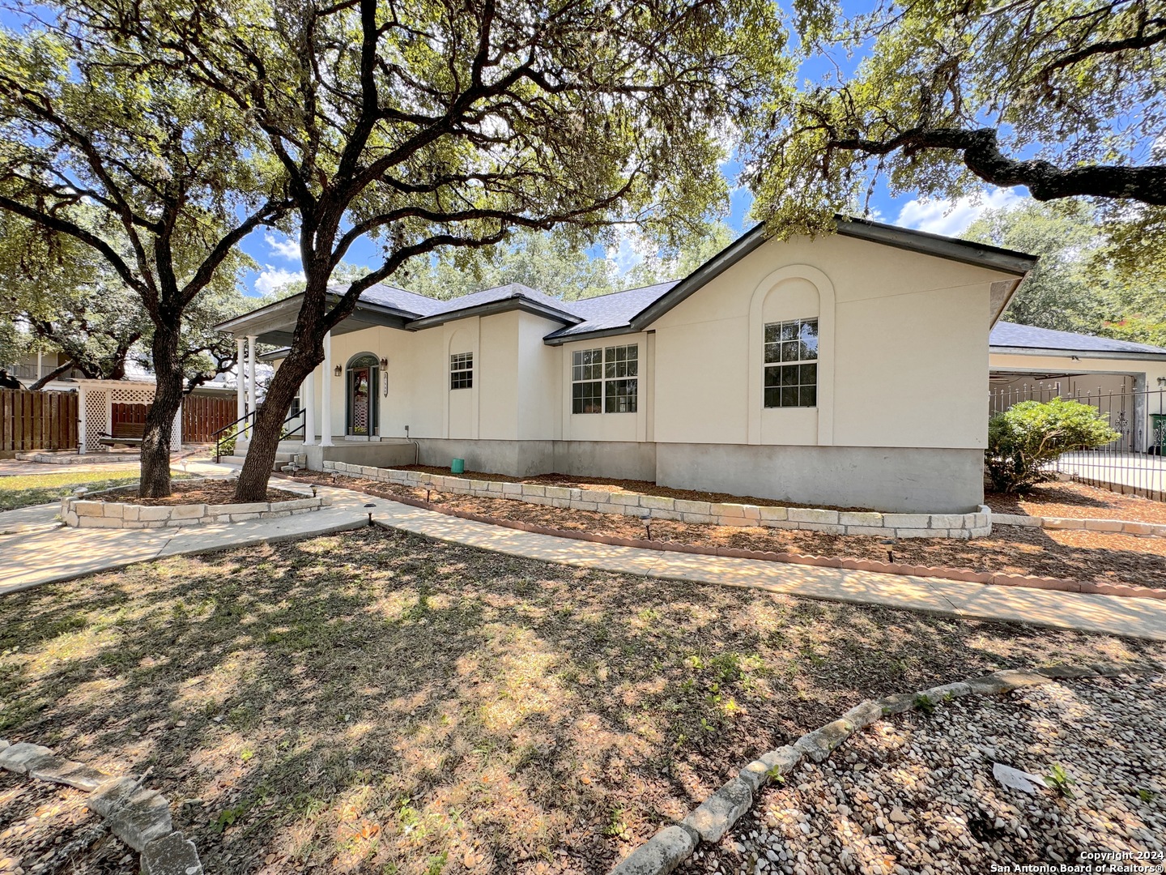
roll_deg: -0.9
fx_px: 472
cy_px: 438
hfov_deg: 102.1
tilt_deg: -1.5
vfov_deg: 85.7
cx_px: 583
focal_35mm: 14
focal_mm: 2.22
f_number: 2.2
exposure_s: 1/332
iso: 40
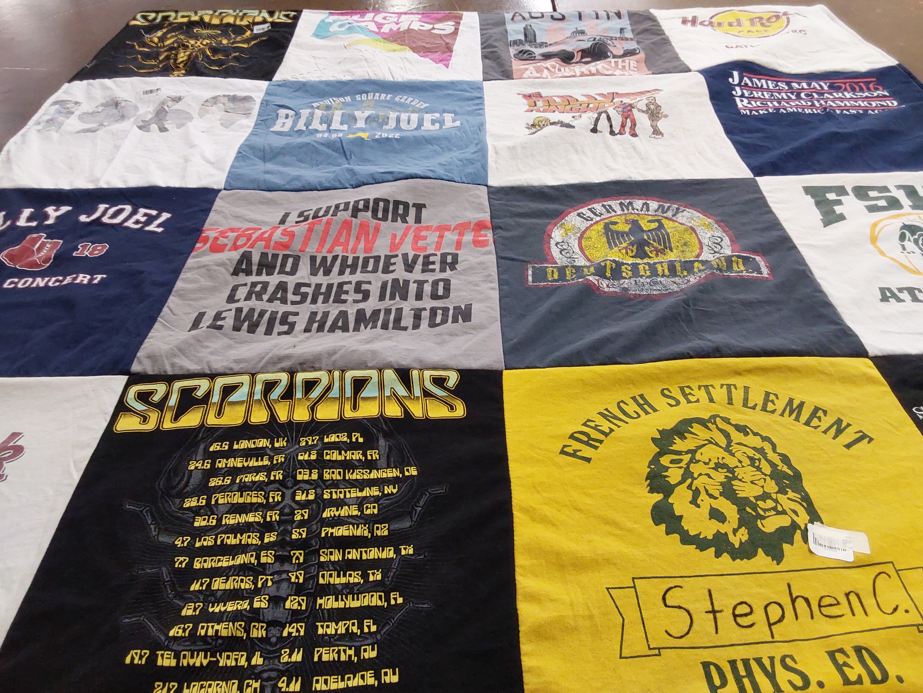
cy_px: 346
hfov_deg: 63.4
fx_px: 747
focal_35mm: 28
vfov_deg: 49.7
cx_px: 462
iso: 125
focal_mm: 2.91
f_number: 1.9
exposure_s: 1/60
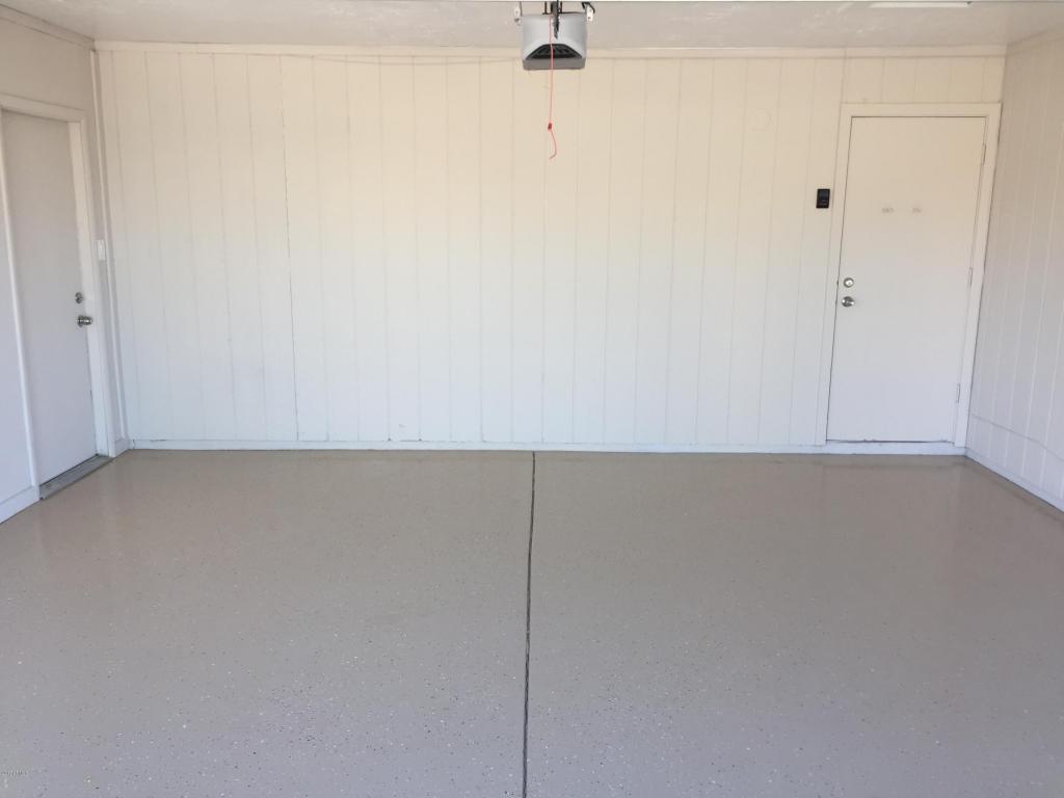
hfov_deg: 61.7
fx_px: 891
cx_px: 532
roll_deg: -0.8
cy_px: 399
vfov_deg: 48.2
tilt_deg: -11.9
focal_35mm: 29
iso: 32
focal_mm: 4.15
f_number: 2.2
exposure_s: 1/130
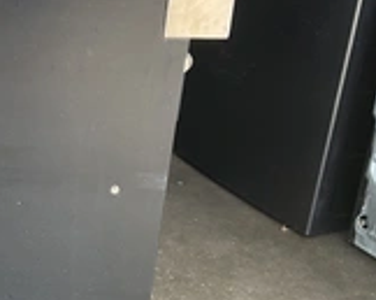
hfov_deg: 25.5
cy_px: 160
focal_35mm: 70
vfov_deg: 21.8
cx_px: -23
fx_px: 778
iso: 32
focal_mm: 3
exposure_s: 1/122
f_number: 1.8
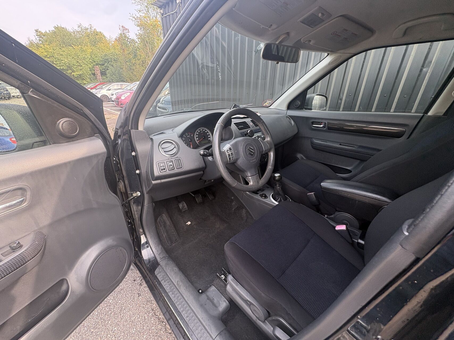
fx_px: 184
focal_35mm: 14
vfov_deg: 85.7
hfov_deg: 102.1
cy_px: 170
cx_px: 227
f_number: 2.2
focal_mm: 2.22
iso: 64
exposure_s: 1/126
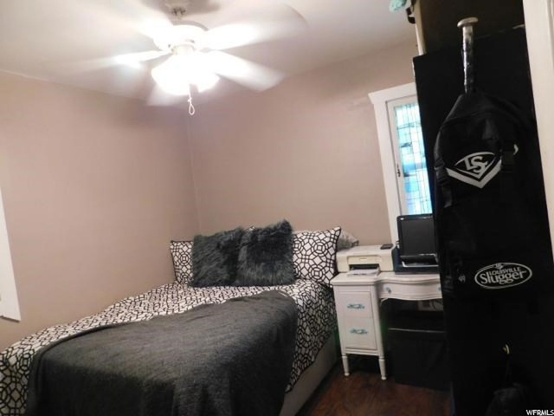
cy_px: 208
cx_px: 277
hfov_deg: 73.9
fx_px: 368
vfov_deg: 58.9
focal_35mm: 23
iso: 400
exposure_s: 1/25
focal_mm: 4
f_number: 3
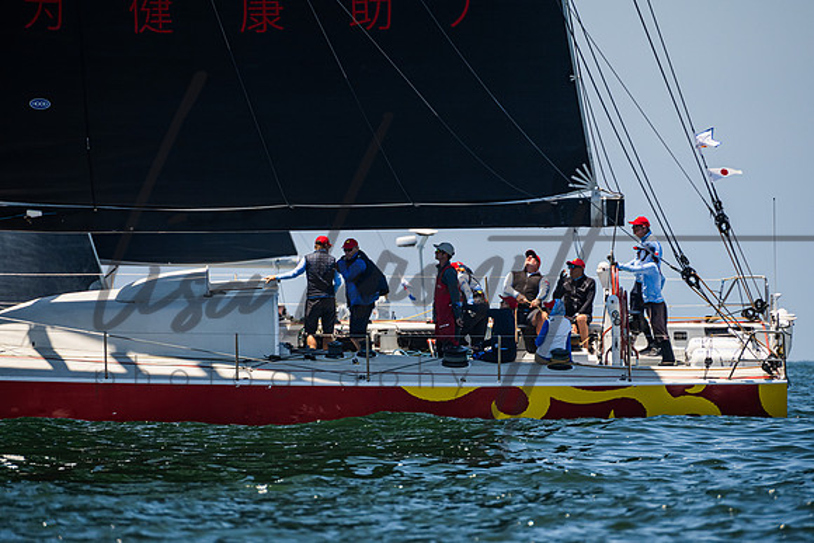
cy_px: 336
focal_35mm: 503
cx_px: 407
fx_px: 11365
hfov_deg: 4.1
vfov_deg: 2.7
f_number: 8
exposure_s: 1/1600
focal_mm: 400
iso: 500
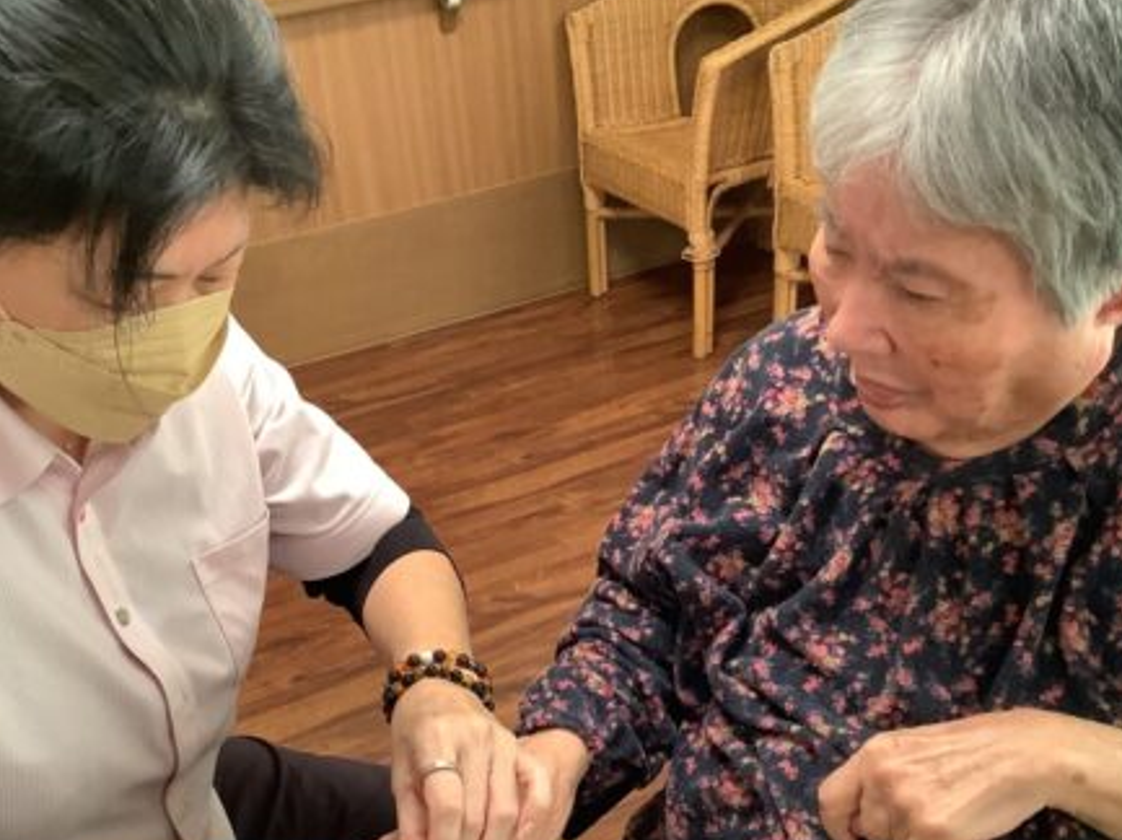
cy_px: 542
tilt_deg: -31.5
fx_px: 1393
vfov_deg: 33.3
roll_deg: +5.2
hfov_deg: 43.8
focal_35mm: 43
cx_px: 485
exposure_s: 1/60
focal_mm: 3.3
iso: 160
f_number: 2.4
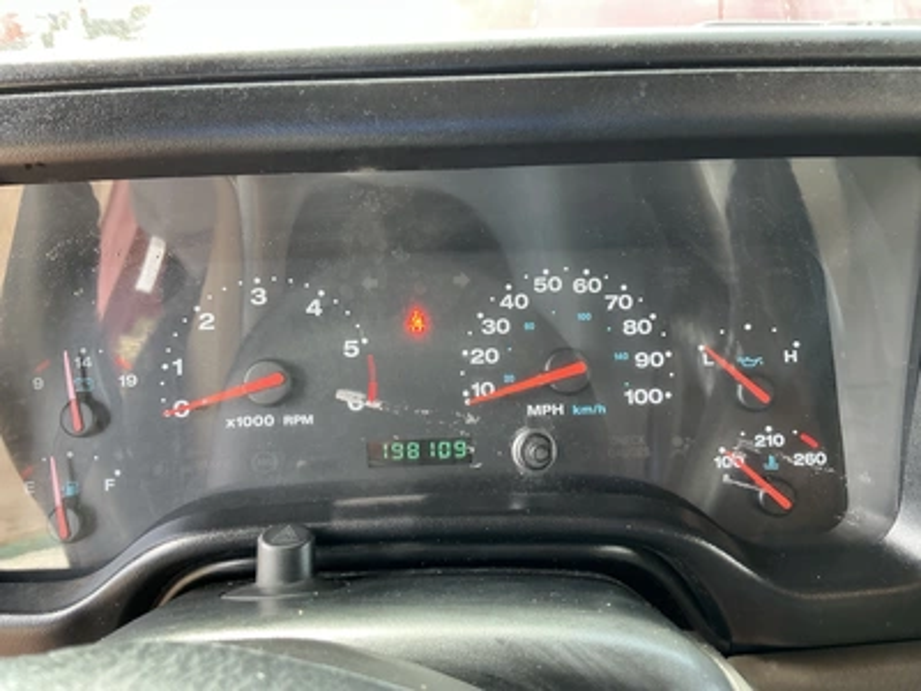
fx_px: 745
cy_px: 346
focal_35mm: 28
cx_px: 460
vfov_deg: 49.7
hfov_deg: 63.4
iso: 64
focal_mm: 3
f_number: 1.8
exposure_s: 1/65
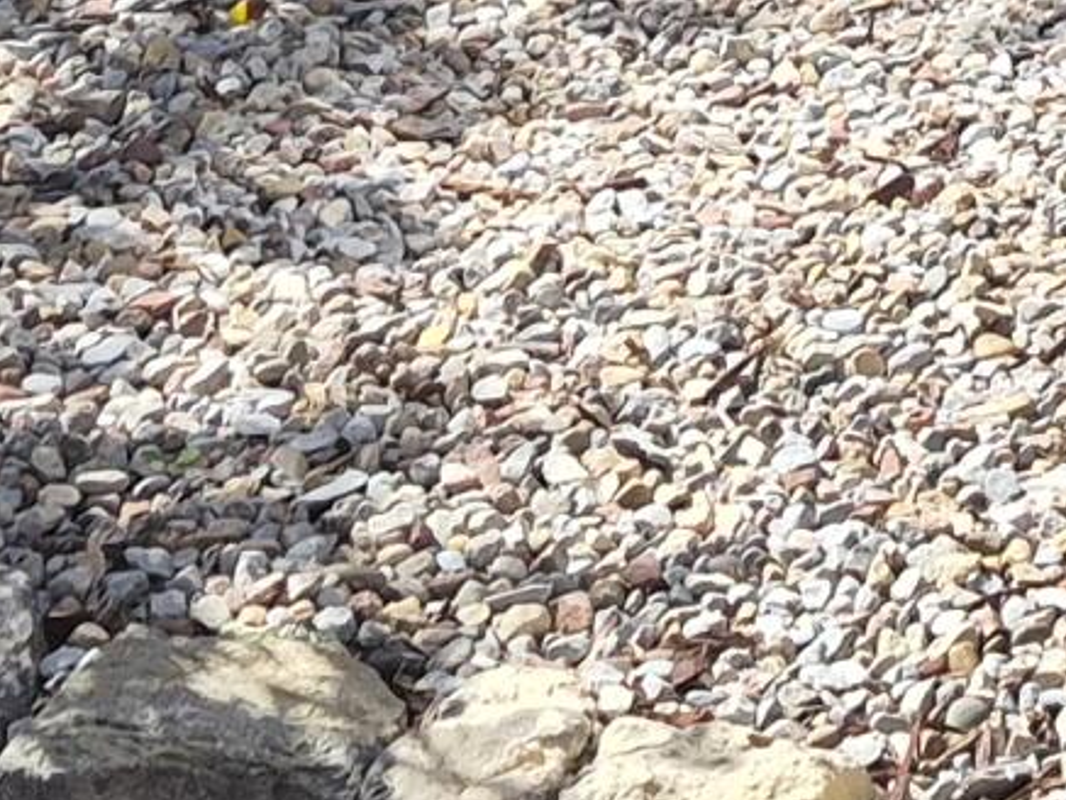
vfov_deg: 8.6
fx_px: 4867
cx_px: 1349
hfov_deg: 12.2
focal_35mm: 158
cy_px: -1124
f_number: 1.8
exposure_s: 1/2632
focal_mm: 5.4
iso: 80
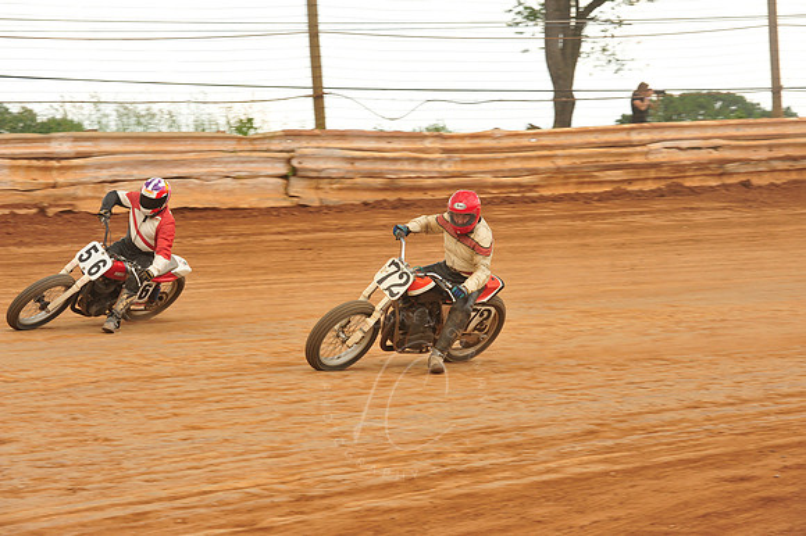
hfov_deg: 16.4
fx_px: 2797
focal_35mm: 125
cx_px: 403
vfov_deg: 11.0
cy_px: 268
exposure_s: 1/400
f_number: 10
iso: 800
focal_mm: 125
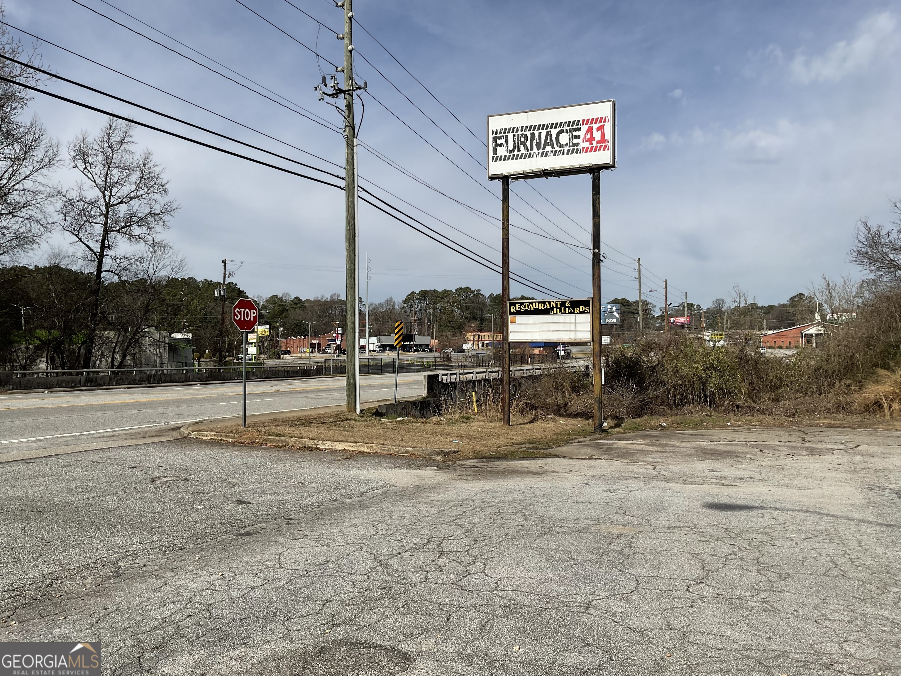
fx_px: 755
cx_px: 450
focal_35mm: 29
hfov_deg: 61.7
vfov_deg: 48.2
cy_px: 338
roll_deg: +0.1
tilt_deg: +1.3
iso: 20
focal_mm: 3
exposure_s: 1/3534
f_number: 1.8
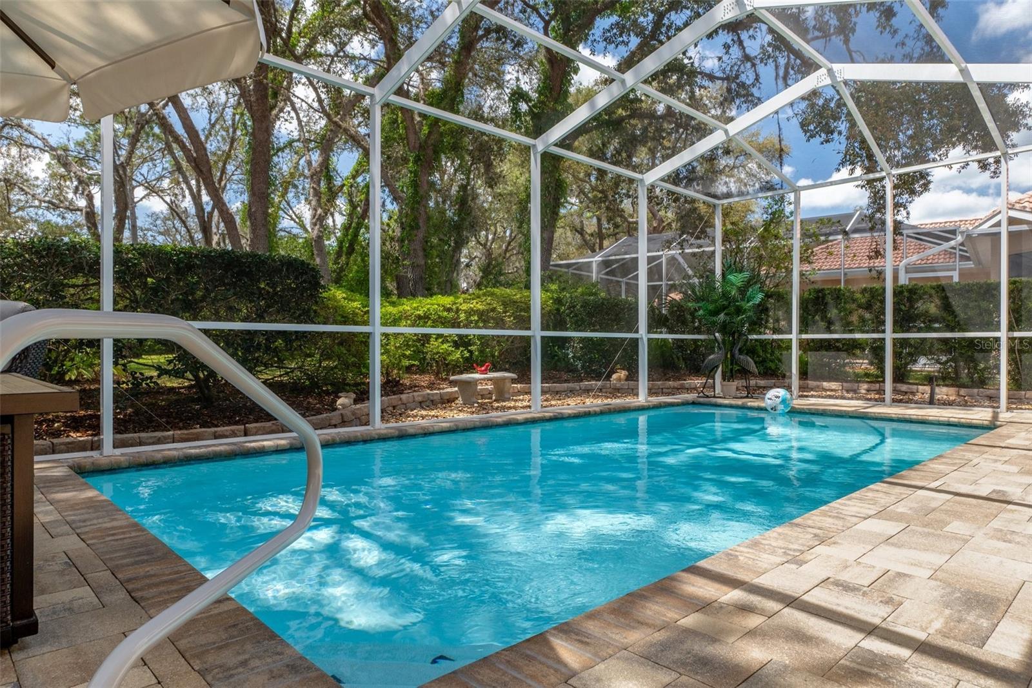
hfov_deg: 81.2
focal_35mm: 21
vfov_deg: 59.5
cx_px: 516
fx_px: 602
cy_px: 344
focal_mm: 14
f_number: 8
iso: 250
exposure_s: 1/500
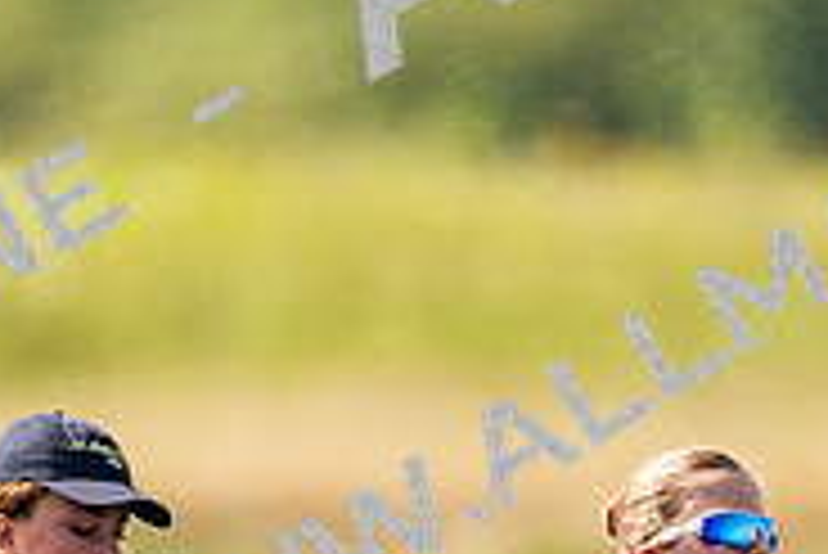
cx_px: 598
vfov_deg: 0.5
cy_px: 741
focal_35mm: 2843
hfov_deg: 0.7
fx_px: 65439
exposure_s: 1/2500
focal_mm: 600
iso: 200
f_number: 4
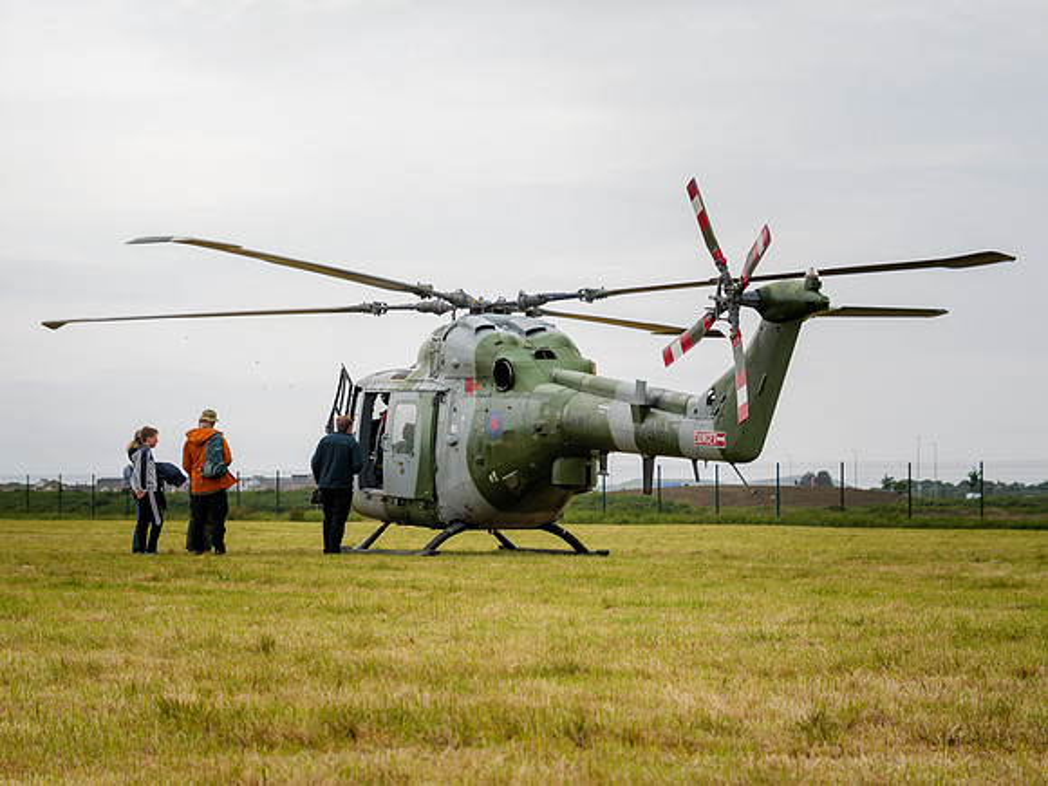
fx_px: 2566
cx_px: 494
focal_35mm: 85
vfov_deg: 17.4
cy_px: 410
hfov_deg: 23.1
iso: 160
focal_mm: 38
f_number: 3.9
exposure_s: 1/320
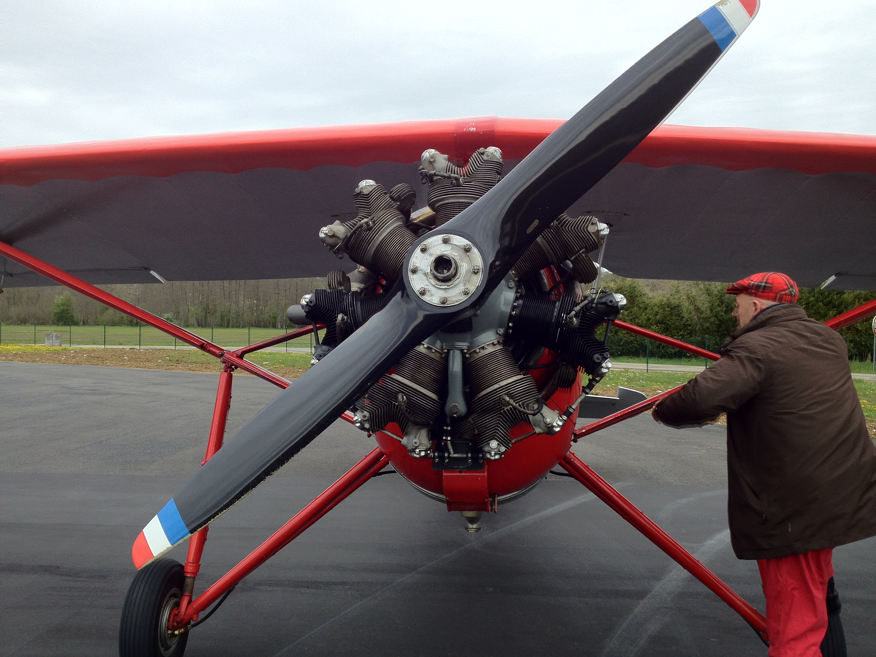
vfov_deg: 40.7
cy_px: 328
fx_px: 886
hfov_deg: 52.6
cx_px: 438
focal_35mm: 35
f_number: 2.4
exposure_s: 1/521
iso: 64
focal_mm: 4.28
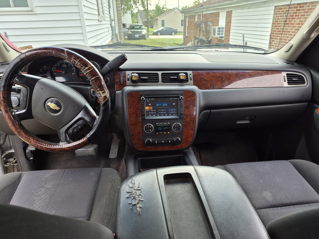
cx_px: 160
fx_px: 212
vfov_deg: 58.9
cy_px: 120
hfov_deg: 73.9
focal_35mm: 23
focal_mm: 5.4
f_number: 1.8
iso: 80
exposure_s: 1/598
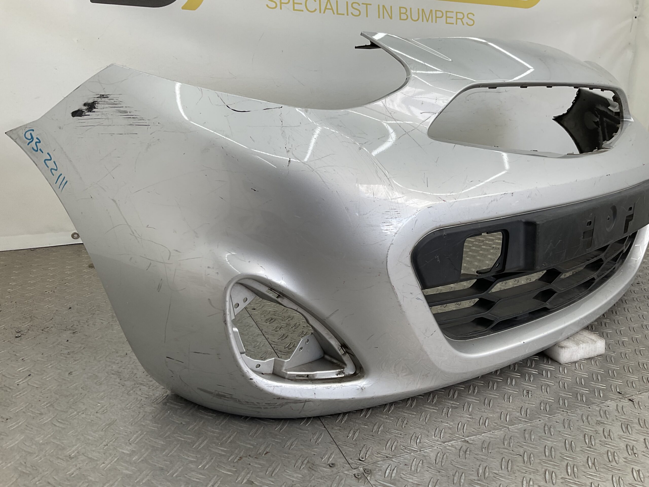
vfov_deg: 48.2
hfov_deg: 61.7
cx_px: 324
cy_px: 244
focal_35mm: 29
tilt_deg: -19.8
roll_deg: -4.9
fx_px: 544
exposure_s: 1/156
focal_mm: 3
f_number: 1.8
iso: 16
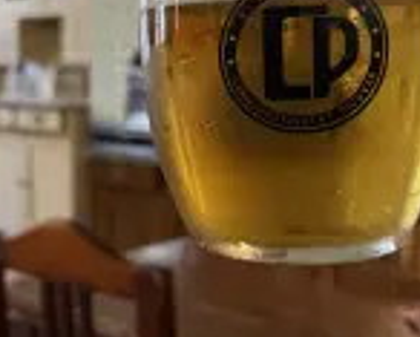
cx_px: 81
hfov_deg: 28.9
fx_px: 796
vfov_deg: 23.8
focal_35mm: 64
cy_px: 138
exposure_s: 1/100
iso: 320
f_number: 1.78
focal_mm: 6.76
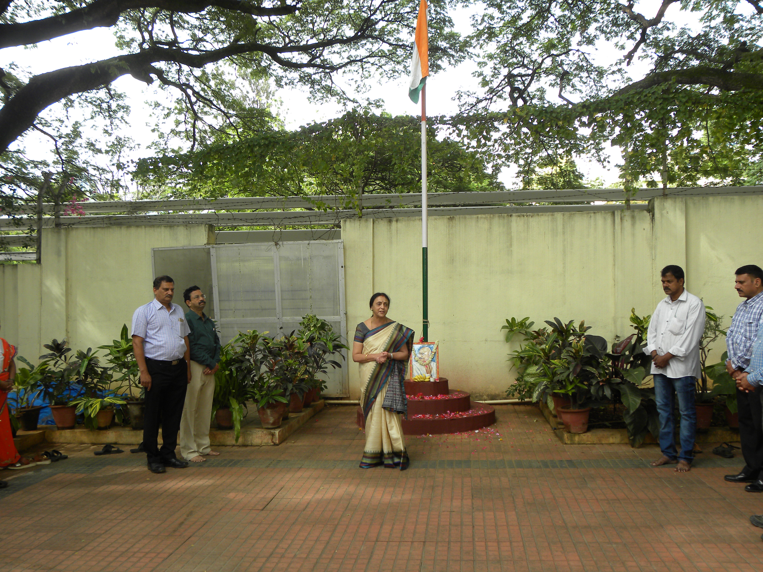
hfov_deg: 55.4
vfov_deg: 42.9
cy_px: 286
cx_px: 382
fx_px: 727
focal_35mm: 33
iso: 64
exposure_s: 1/100
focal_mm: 5.9
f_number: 3.2
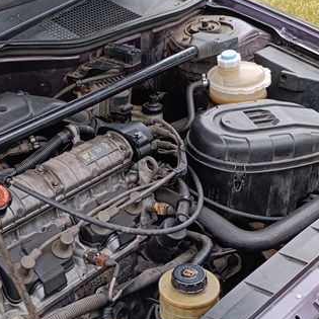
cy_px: 182
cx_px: 108
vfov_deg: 26.1
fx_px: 688
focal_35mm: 66
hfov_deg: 26.0
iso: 400
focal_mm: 6.14
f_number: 1.6
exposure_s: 1/100
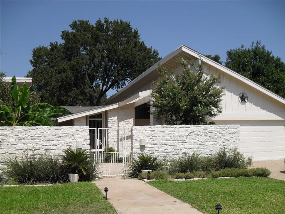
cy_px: 107
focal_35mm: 35
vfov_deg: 40.7
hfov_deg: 52.6
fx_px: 288
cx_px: 142
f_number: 8.9
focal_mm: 6.2
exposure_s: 1/250
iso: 100
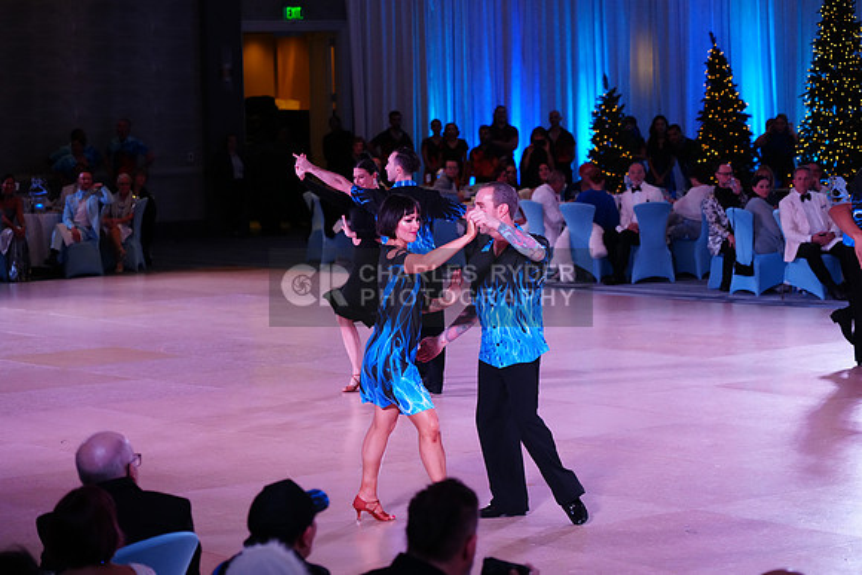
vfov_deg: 13.0
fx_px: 2515
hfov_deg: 19.5
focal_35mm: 105
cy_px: 288
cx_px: 431
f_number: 4
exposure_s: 1/500
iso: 3200
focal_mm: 105
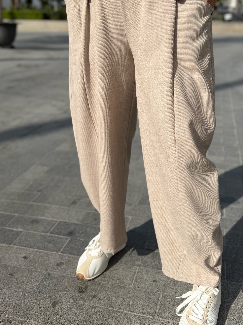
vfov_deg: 50.5
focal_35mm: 36
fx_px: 337
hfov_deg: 39.6
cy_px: 109
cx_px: 137
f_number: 1.78
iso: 80
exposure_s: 1/6711
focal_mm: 6.76
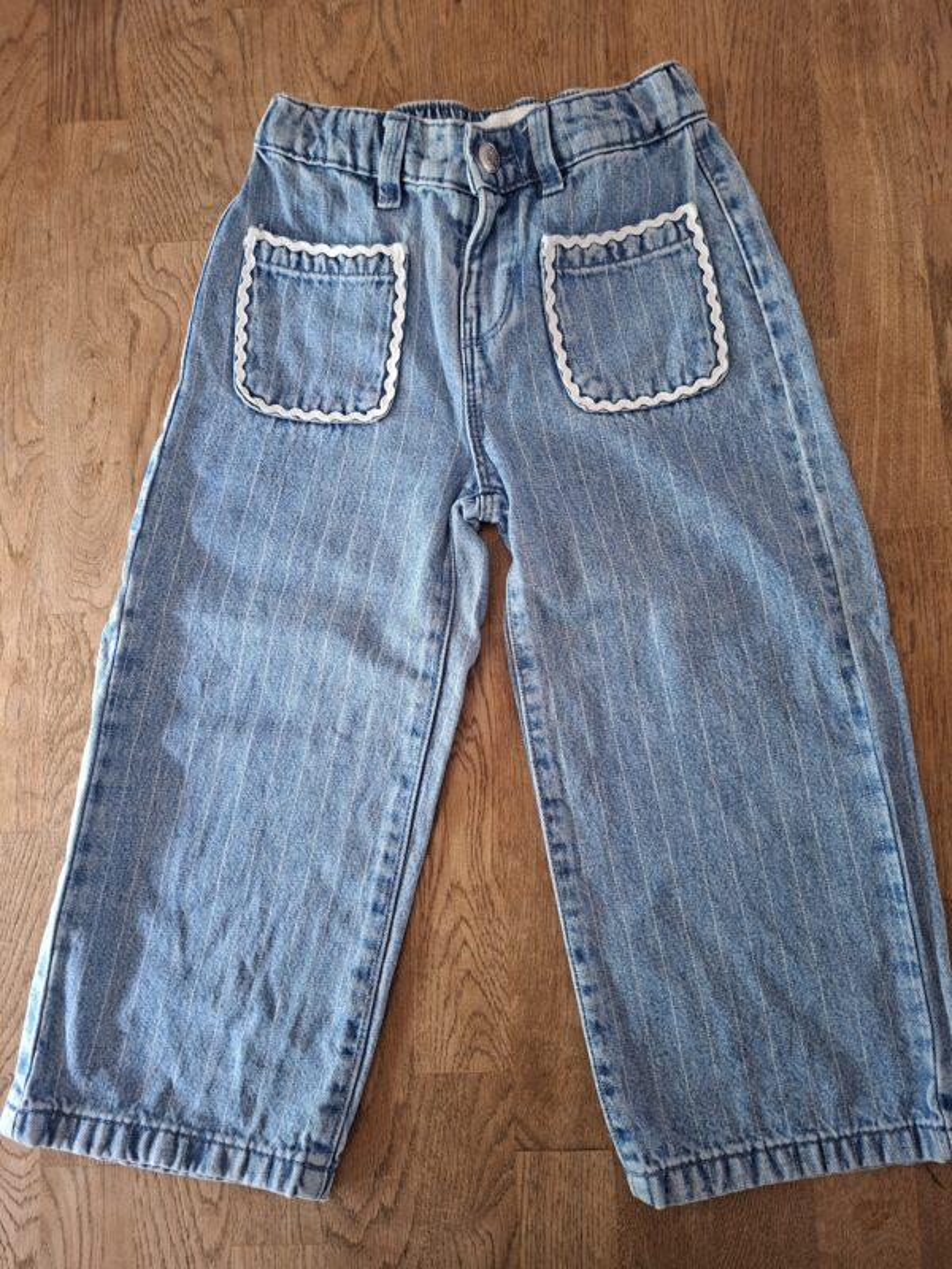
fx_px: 843
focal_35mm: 23
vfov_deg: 73.9
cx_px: 476
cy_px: 634
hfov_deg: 58.9
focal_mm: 5.54
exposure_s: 1/25
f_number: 1.8
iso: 320
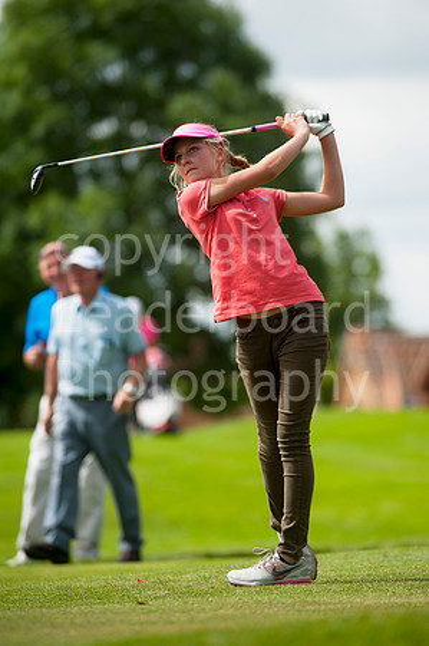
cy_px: 323
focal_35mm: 300
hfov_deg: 4.6
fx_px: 5375
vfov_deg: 6.9
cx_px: 214
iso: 320
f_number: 6.3
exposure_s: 1/5000
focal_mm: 300
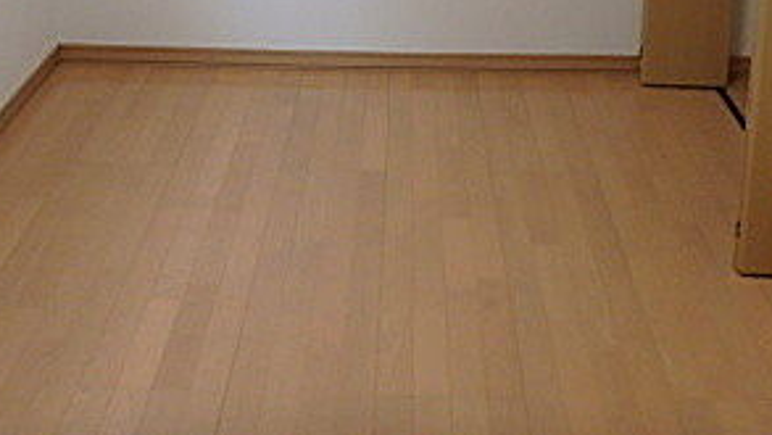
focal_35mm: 50
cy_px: -179
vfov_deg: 21.0
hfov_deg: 41.3
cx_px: 422
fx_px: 1024
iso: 200
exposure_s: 1/40
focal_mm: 3.7
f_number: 3.5
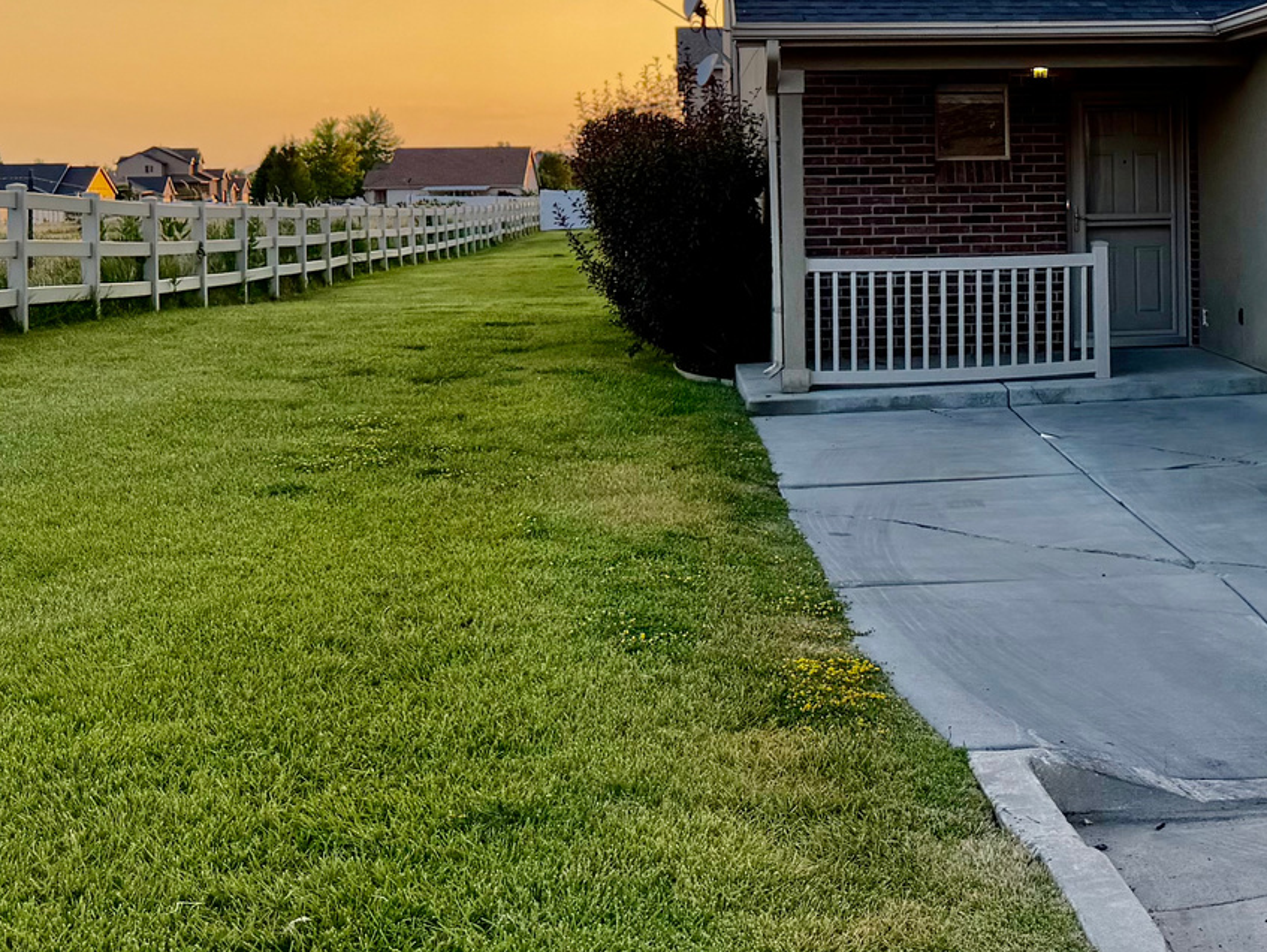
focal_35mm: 58
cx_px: 1107
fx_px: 2124
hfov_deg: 31.8
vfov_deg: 24.8
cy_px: 192
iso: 80
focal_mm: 6.76
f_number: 1.78
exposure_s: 1/1046
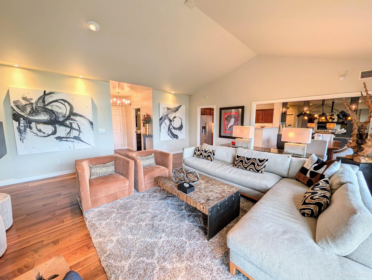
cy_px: 140
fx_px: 129
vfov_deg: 94.6
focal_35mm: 12
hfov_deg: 110.5
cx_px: 186
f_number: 1.7
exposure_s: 1/120
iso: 80
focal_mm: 2.02
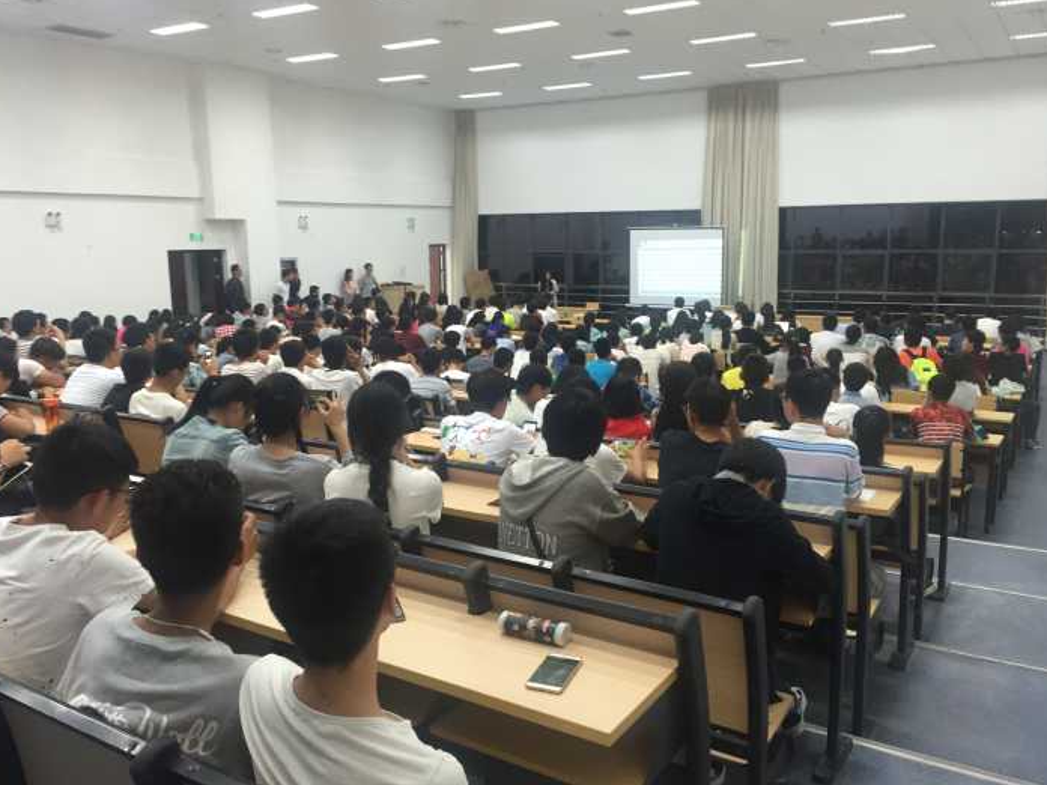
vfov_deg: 46.8
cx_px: 527
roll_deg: -1.2
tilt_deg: -11.0
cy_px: 399
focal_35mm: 30
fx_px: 907
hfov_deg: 60.0
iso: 125
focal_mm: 4.15
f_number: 2.2
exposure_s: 1/33
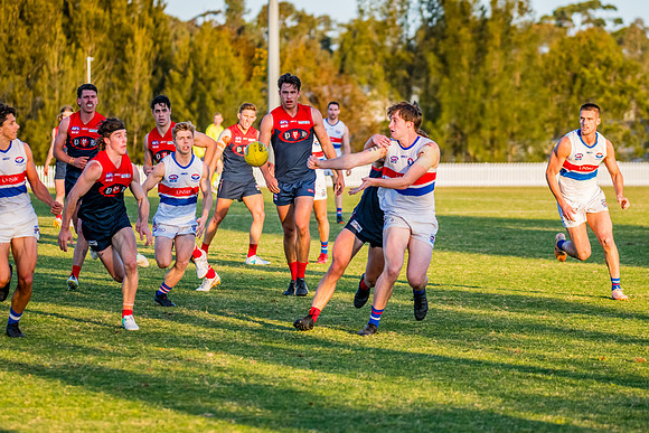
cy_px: 217
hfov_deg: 11.2
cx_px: 339
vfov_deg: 7.5
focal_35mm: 183
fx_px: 3301
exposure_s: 1/1600
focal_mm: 170
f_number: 4.5
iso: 800
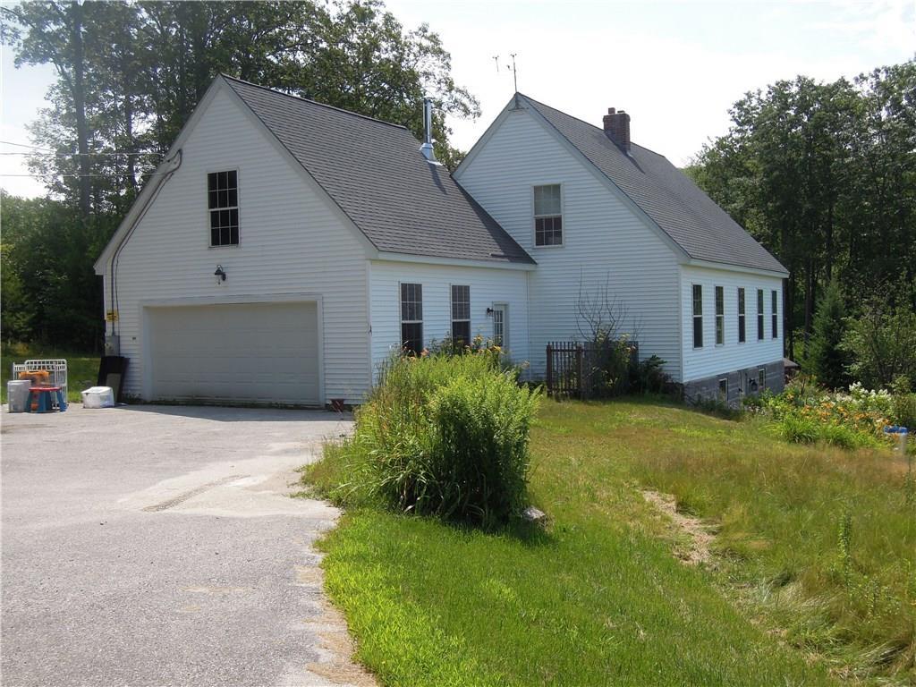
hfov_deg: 46.8
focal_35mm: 40
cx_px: 458
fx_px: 1058
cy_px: 344
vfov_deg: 36.0
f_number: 3.7
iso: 160
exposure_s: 1/1250
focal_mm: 7.2
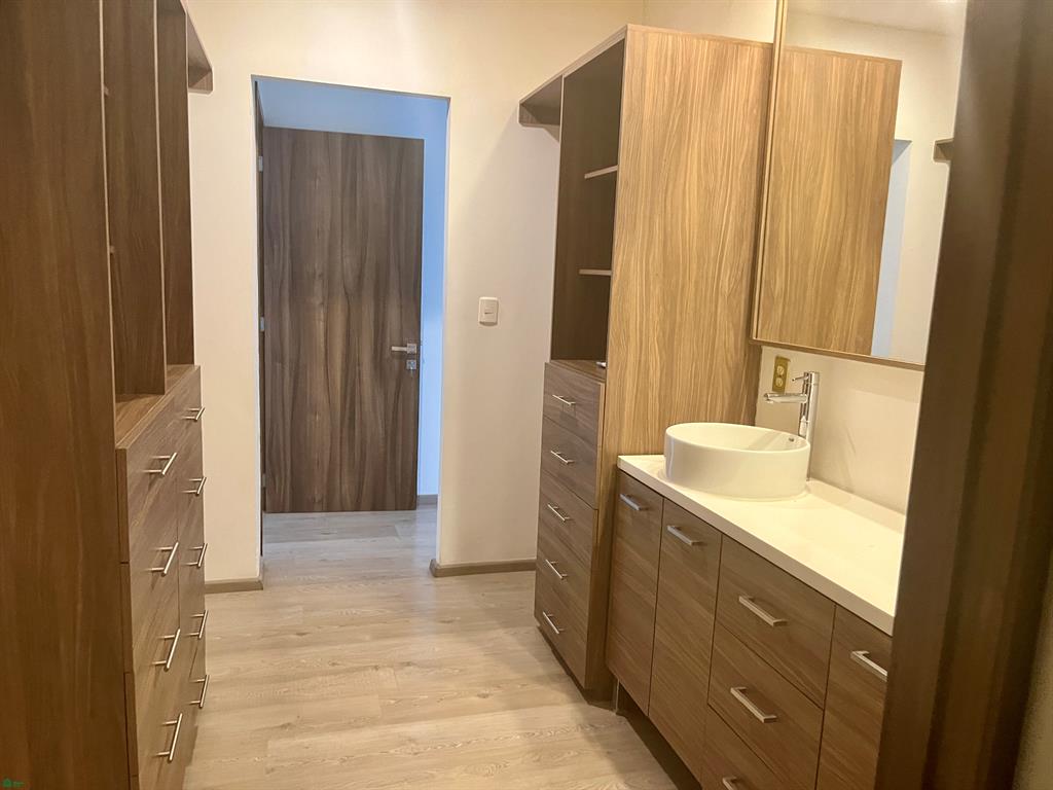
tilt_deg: -9.5
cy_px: 395
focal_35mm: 26
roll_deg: -1.6
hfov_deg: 67.3
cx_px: 526
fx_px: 791
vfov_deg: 53.1
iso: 400
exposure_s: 1/60
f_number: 1.6
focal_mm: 5.1
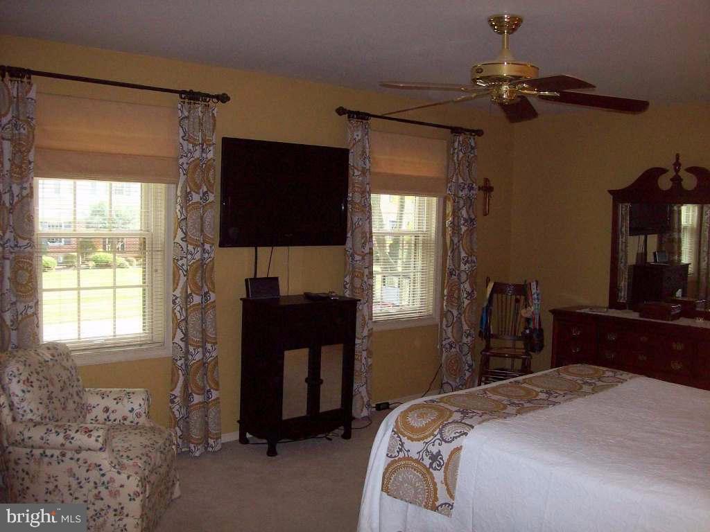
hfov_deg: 51.4
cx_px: 355
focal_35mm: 36
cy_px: 266
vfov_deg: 39.7
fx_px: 738
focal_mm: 6
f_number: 2.7
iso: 140
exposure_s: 1/64
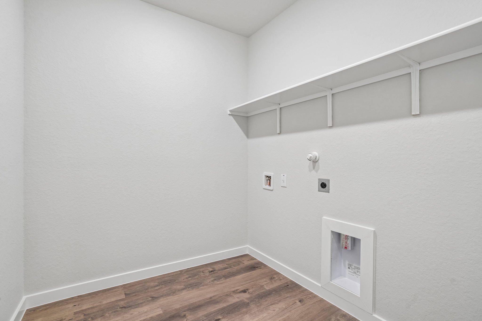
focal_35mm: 16
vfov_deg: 73.7
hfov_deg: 96.7
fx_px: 214
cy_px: 160
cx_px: 241
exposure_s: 1/10
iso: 400
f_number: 8
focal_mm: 16
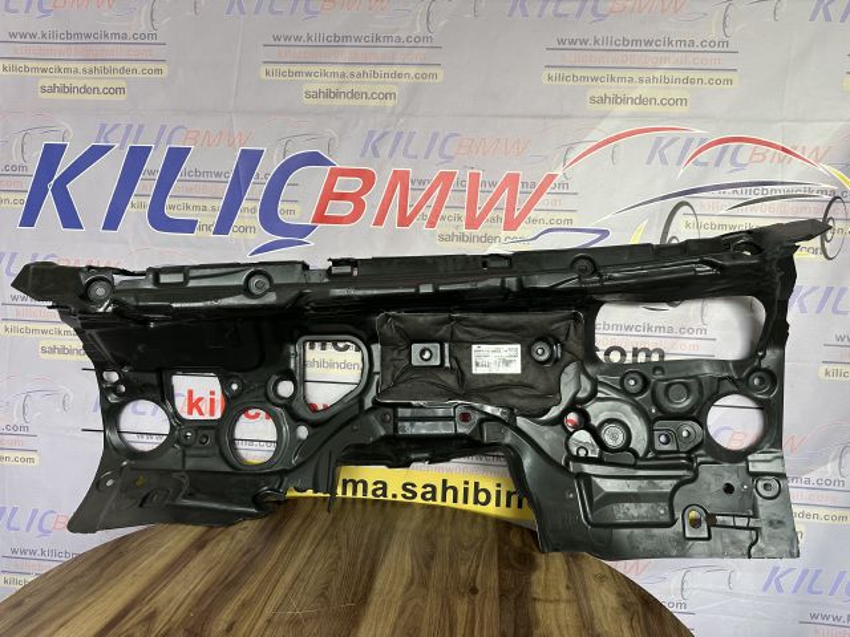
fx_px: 589
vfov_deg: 56.8
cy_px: 318
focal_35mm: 24
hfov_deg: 71.6
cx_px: 425
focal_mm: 6.86
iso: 160
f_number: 1.78
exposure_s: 1/100
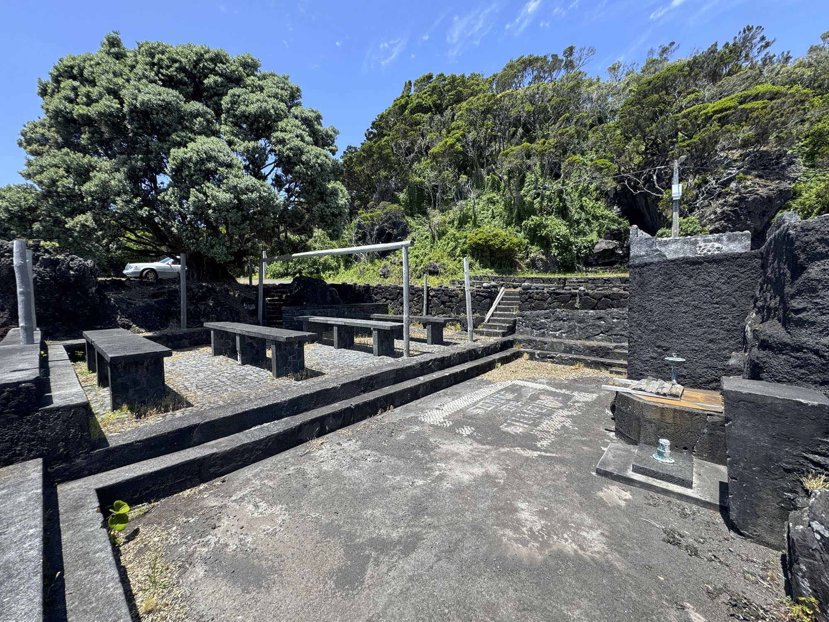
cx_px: 414
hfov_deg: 102.1
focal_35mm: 14
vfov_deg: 85.7
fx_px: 335
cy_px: 311
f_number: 2.2
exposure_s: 1/779
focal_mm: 2.22
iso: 50
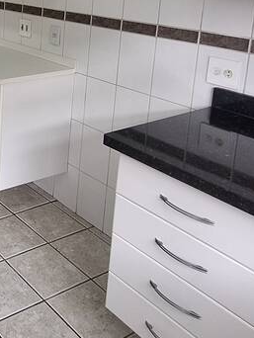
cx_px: -77
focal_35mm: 41
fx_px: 401
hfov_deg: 28.7
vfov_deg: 42.0
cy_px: 34
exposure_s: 1/40
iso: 80
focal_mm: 1.74
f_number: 2.2
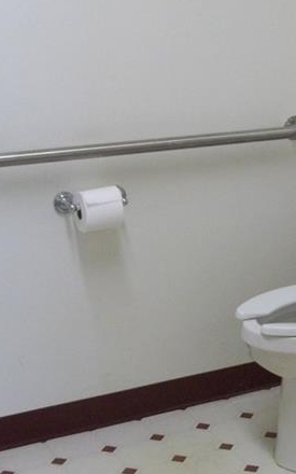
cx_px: 262
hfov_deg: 16.3
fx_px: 1020
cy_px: 252
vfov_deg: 26.1
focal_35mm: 79
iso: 160
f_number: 2.9
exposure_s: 1/25
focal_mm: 5.7
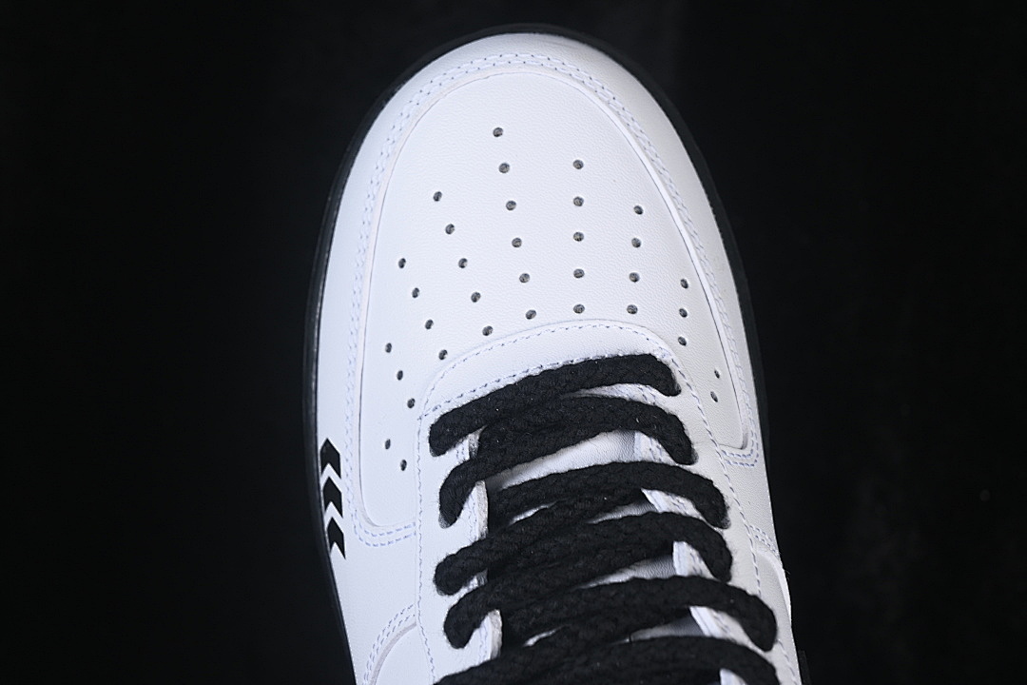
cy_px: 342
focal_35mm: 75
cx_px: 514
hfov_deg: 27.0
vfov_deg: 18.2
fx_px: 2139
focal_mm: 50
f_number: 7.1
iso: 160
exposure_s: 1/80
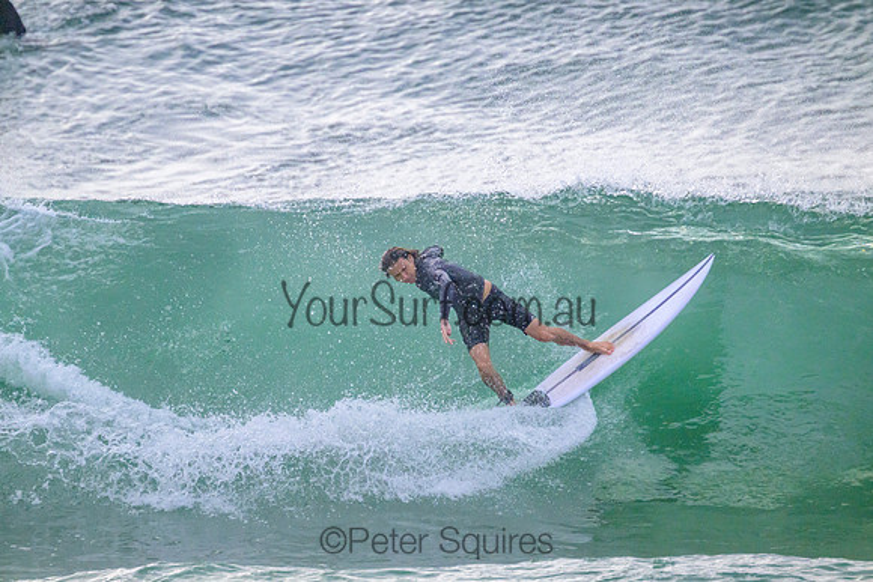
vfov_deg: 1.7
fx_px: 19404
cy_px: 291
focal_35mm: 800
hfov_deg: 2.6
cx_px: 436
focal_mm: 800
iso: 3200
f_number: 11
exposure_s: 1/2000
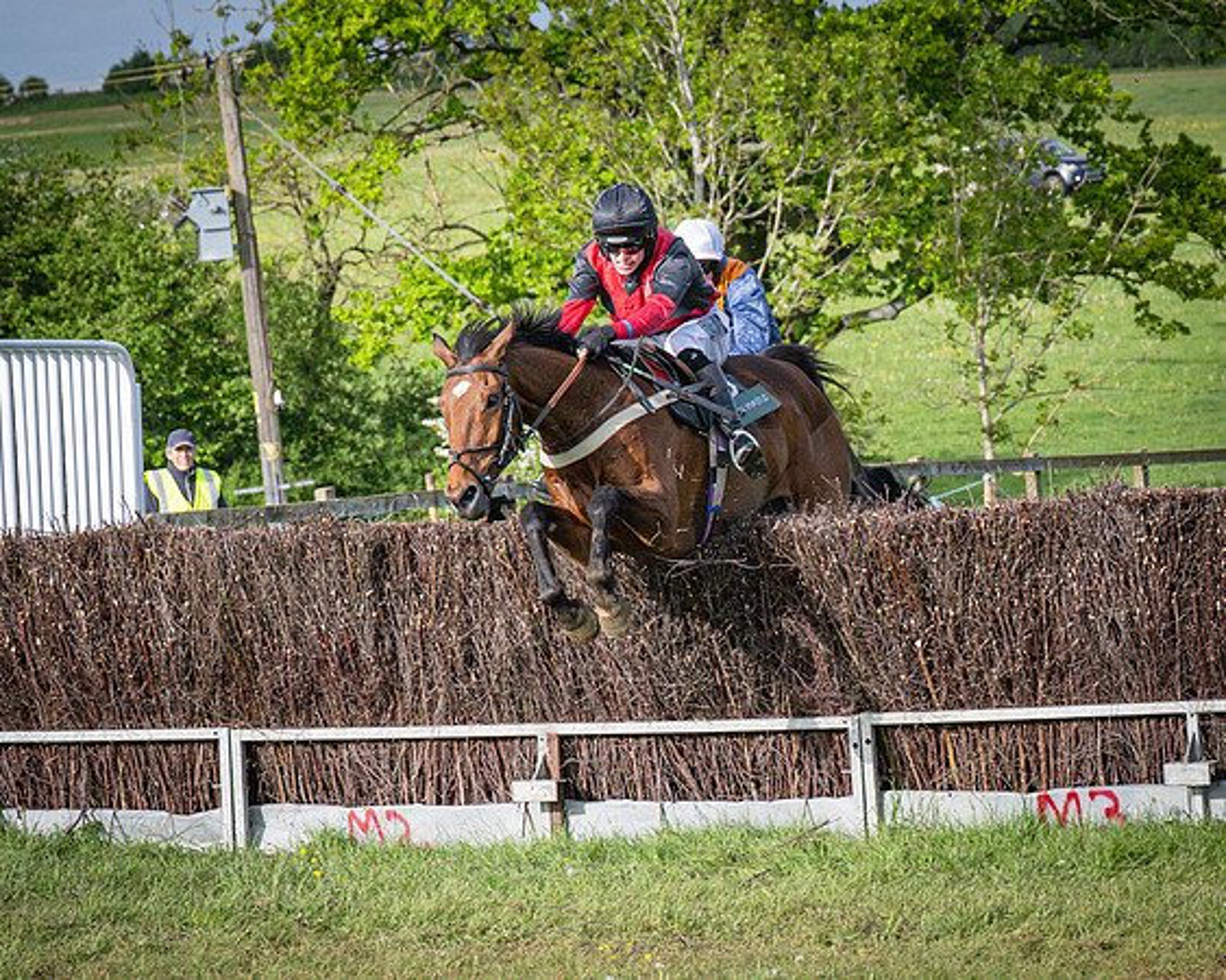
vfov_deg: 8.1
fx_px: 6887
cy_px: 589
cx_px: 866
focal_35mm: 190
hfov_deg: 10.2
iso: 400
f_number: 4
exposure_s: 1/2500
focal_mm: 70
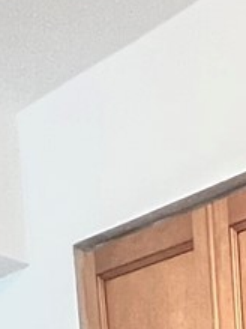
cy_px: 847
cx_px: 776
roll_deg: -1.2
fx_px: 901
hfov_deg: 10.3
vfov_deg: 13.3
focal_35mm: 95
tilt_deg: -9.3
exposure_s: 1/60
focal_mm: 1.57
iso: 320
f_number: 1.8
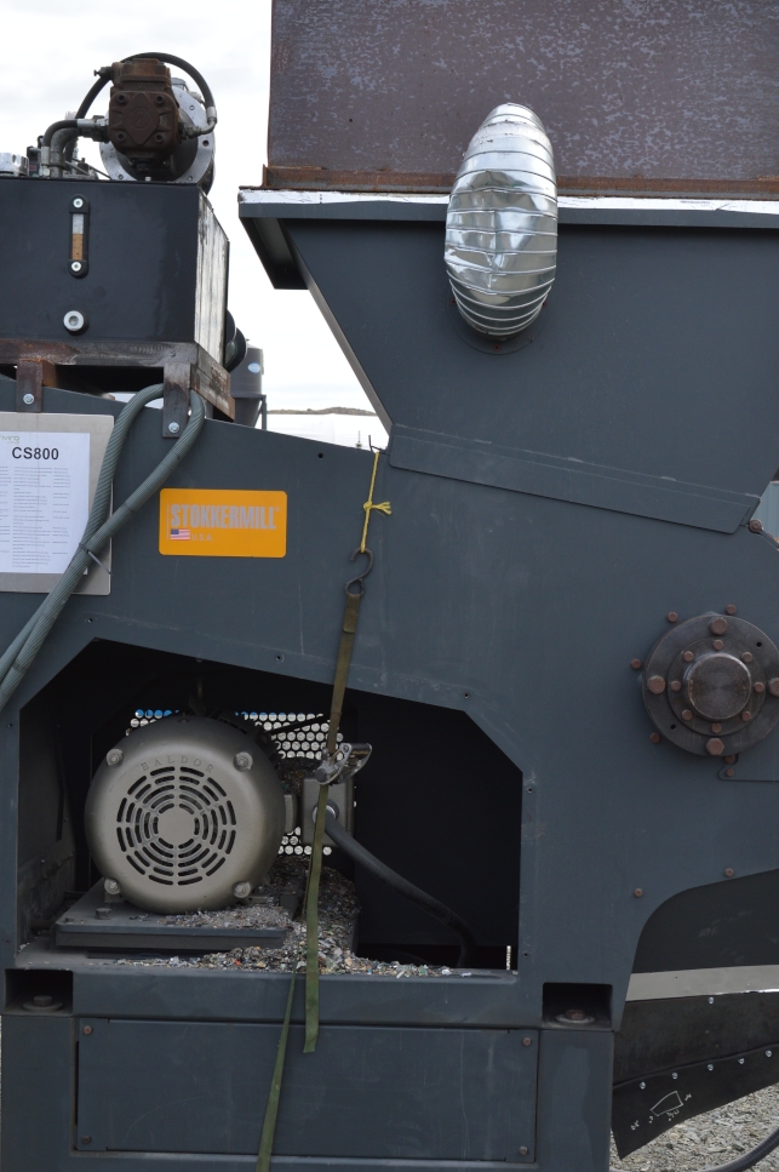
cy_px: 647
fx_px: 1821
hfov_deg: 24.1
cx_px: 418
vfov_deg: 35.6
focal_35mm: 56
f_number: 6.3
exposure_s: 1/160
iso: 100
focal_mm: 24
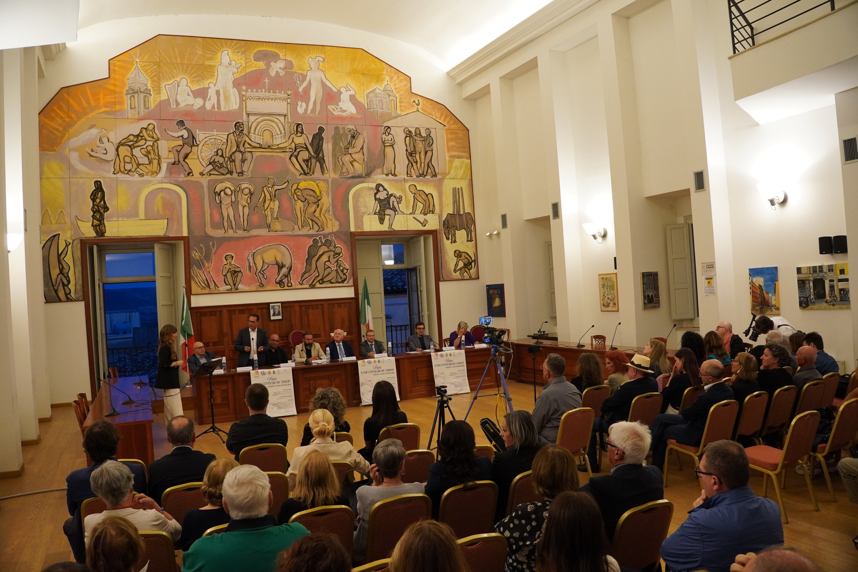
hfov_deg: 67.4
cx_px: 429
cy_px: 286
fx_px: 643
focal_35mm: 27
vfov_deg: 47.9
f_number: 4
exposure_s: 1/160
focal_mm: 18
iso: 1600
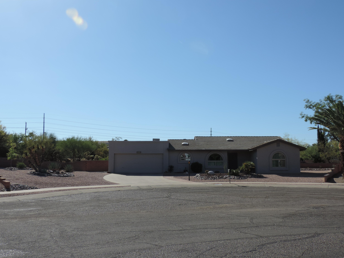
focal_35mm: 33
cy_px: 129
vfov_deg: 42.9
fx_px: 328
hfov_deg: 55.4
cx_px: 172
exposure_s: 1/1600
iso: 80
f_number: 3.2
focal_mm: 5.8
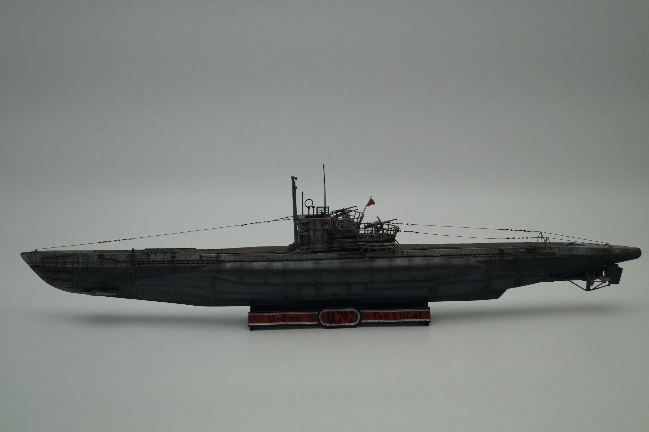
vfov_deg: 29.8
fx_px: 811
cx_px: 324
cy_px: 216
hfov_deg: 43.6
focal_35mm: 45
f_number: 4.5
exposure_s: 1/160
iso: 320
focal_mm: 30
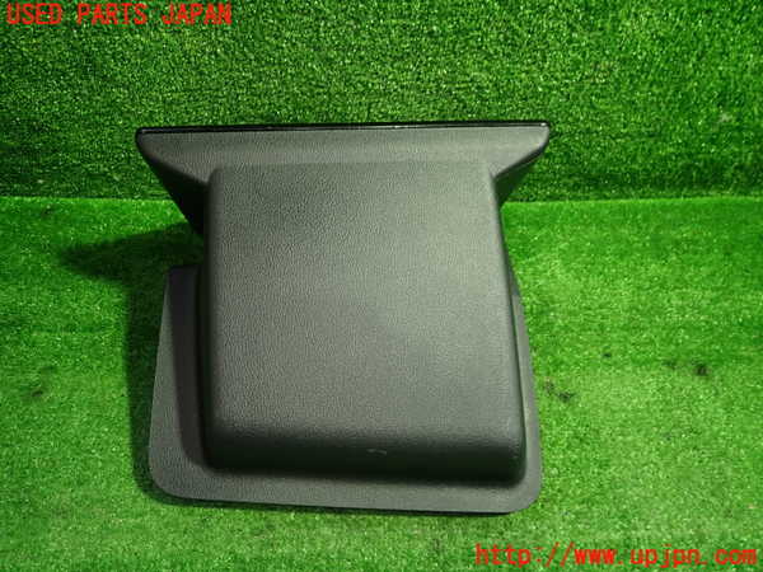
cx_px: 382
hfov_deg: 69.4
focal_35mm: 25
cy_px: 286
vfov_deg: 54.9
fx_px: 551
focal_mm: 4.5
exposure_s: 1/30
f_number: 2
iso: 250
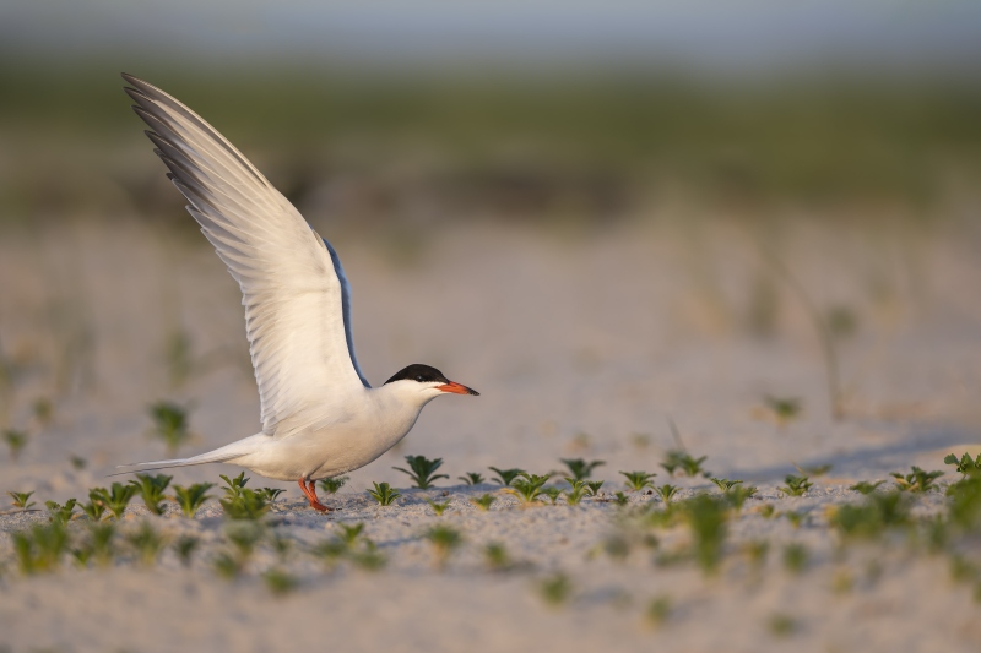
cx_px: 490
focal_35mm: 420
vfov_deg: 3.3
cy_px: 326
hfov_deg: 4.9
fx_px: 11442
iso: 1600
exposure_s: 1/4000
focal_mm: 420
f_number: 4
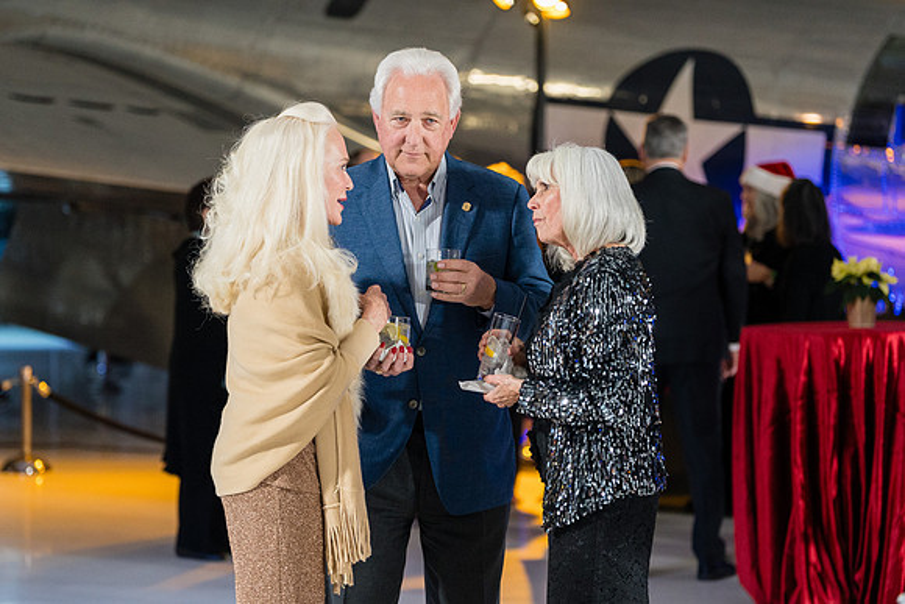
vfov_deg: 12.8
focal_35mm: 107
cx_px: 452
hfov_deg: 19.0
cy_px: 318
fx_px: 2701
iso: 3200
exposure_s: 1/250
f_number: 2.8
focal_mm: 102
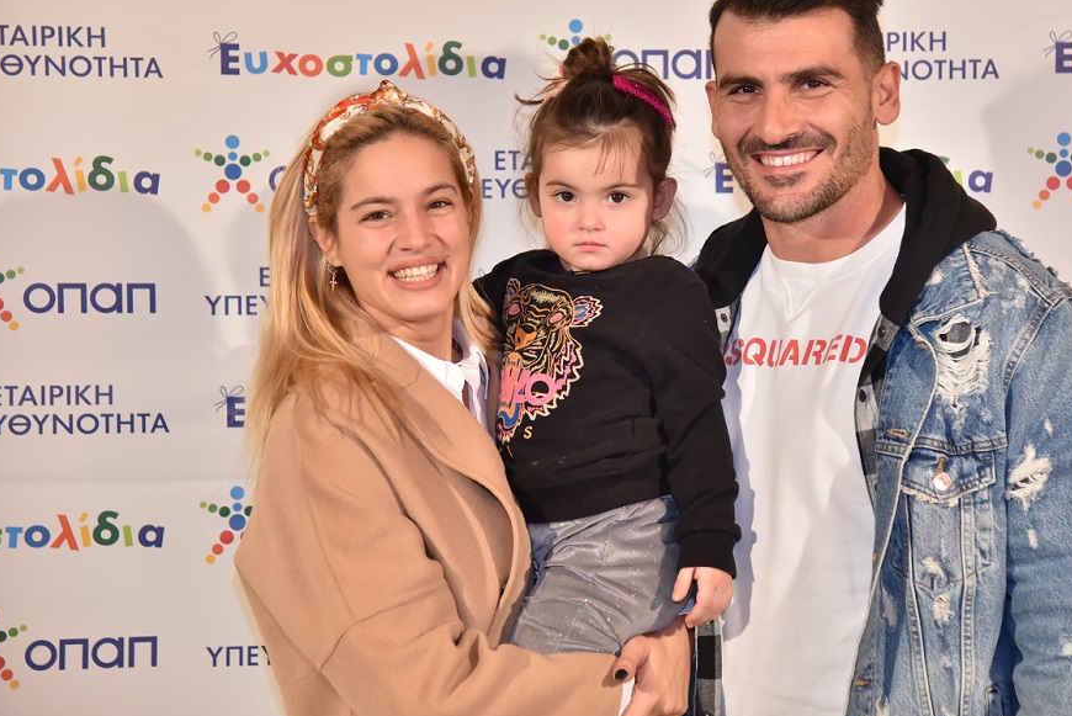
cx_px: 610
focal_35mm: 94
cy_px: 308
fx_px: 2800
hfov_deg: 21.7
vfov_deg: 14.6
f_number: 4
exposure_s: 1/800
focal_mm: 78
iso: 2500
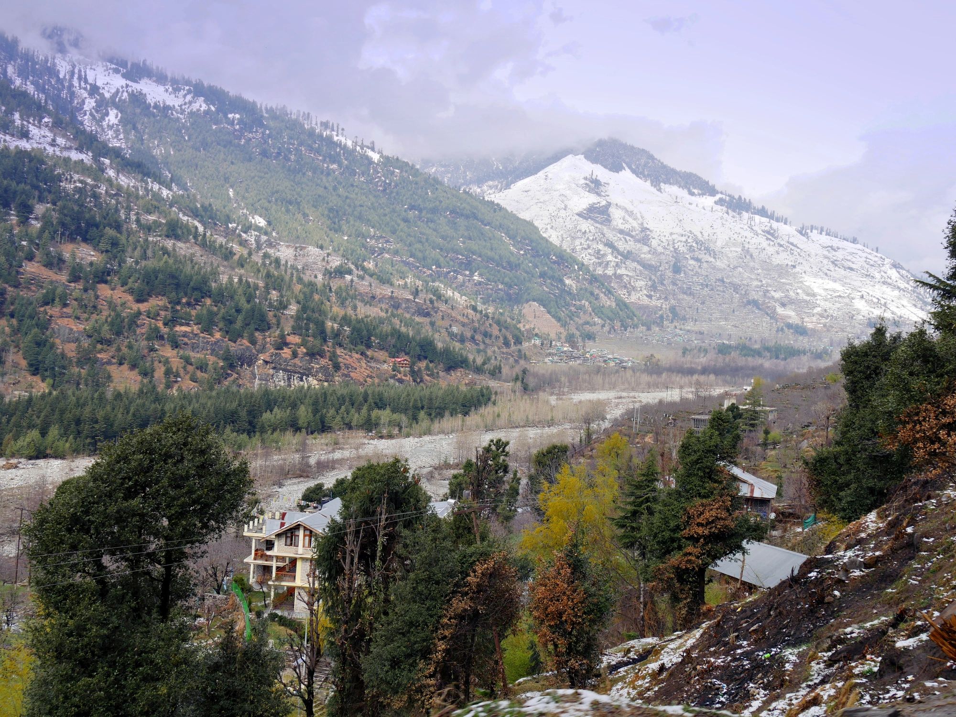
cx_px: 478
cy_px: 358
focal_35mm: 38
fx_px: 1049
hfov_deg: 49.0
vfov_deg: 37.7
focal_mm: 19
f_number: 7.1
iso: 200
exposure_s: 1/320
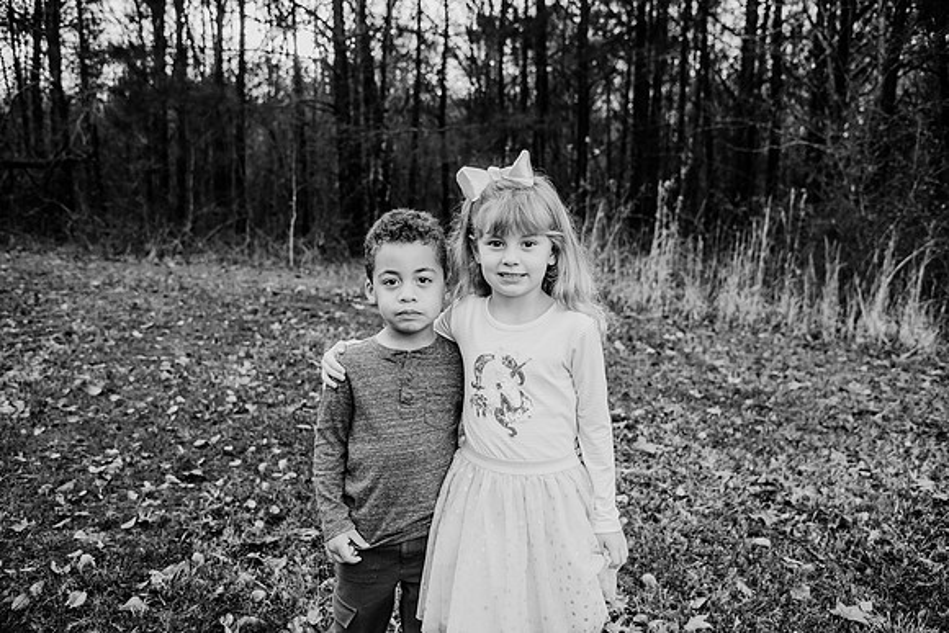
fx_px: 844
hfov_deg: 58.7
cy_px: 316
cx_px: 474
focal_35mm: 32
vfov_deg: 41.1
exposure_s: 1/800
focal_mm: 32
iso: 800
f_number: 4
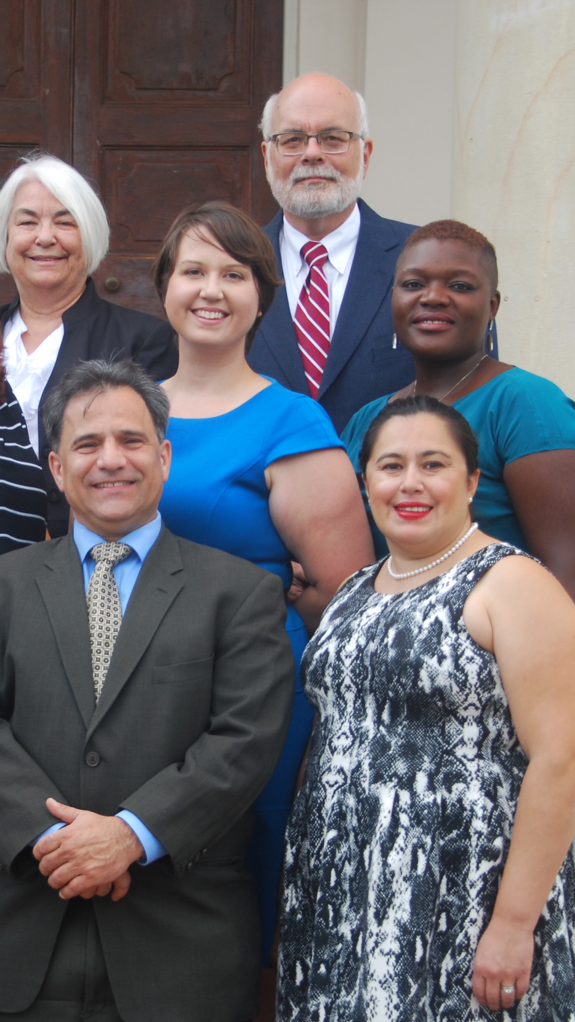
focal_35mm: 123
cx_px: 62
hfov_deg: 9.8
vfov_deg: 17.4
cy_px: 511
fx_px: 3333
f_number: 5
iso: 200
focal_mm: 52
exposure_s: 1/40
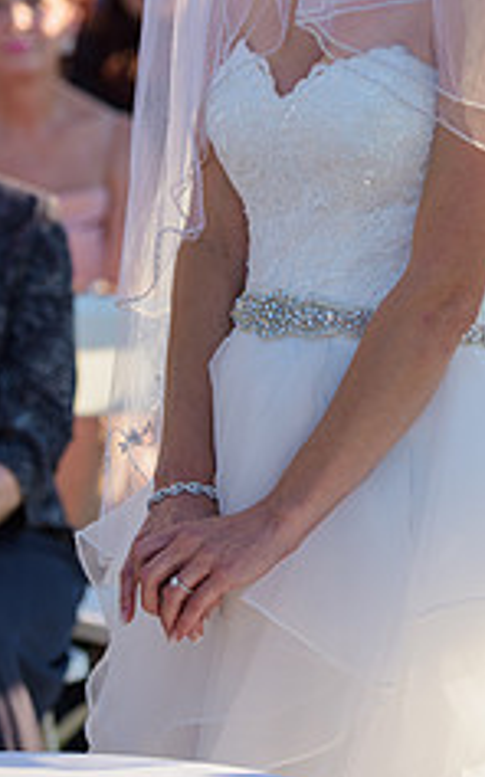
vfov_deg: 11.0
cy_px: 105
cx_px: 328
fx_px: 4021
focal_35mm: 190
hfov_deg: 6.9
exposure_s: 1/1600
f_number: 3.2
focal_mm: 98
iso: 200
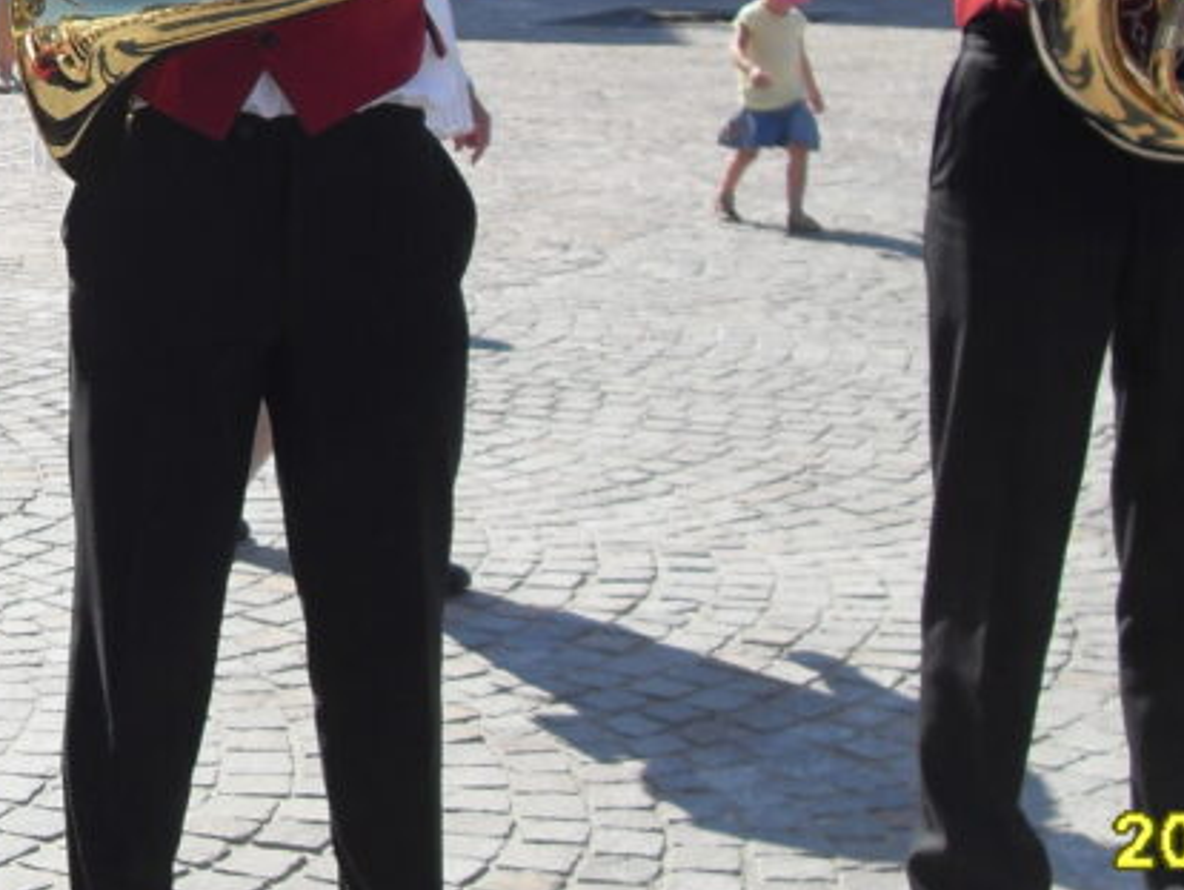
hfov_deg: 22.9
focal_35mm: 84
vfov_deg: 17.1
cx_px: 235
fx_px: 2875
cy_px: -43
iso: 80
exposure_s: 1/180
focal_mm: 6.3
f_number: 7
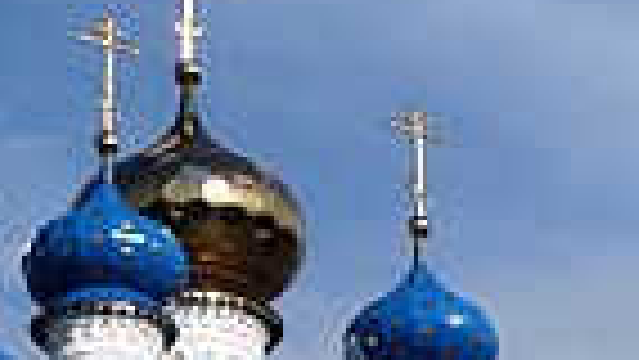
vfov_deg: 6.6
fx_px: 3000
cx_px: 356
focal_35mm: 177
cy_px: 772
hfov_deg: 12.2
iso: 100
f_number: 5.6
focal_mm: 20
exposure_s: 1/1600
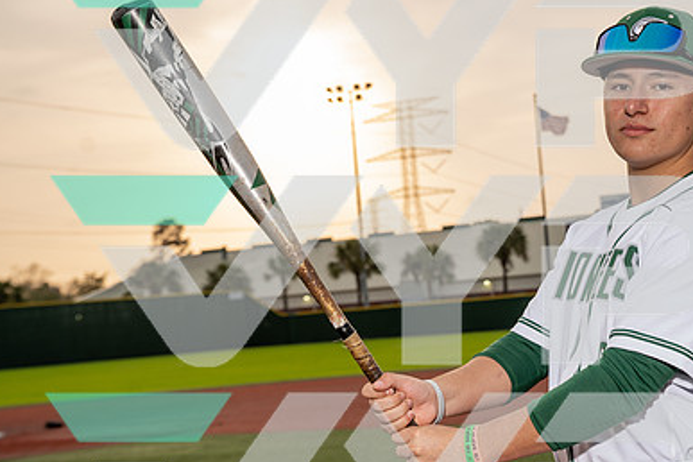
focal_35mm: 69
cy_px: 271
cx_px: 507
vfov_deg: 19.7
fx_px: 1328
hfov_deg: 28.9
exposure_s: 1/250
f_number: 5.6
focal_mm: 46
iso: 250
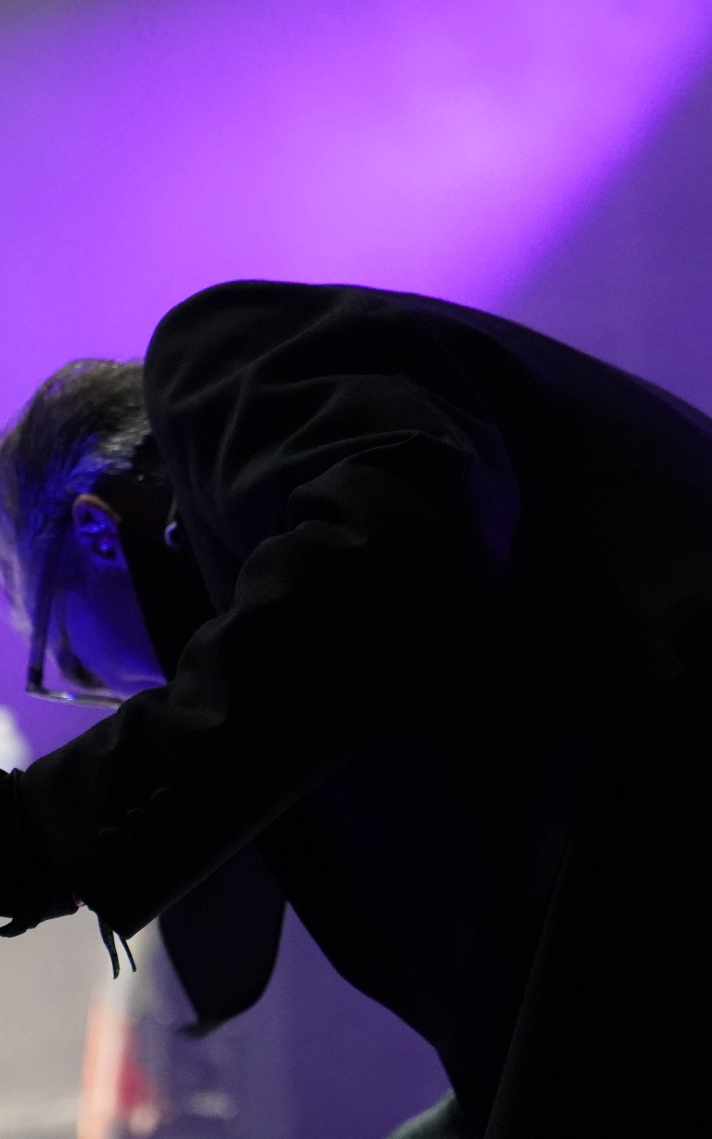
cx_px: 368
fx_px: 6302
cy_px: 495
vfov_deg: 10.3
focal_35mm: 203
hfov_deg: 6.5
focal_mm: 105
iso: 8000
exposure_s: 1/160
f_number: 4
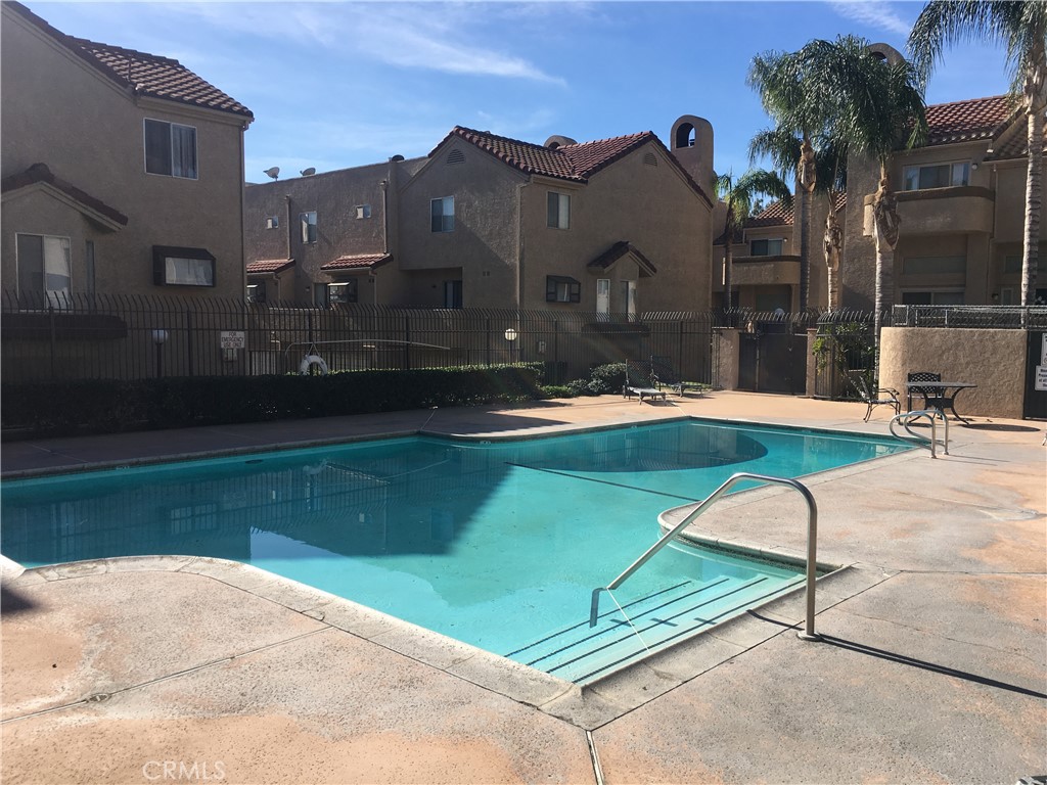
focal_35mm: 29
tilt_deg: -6.6
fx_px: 877
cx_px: 524
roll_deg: -1.4
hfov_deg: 61.7
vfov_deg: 48.2
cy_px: 392
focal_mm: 4.15
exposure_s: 1/1374
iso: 25
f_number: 2.2
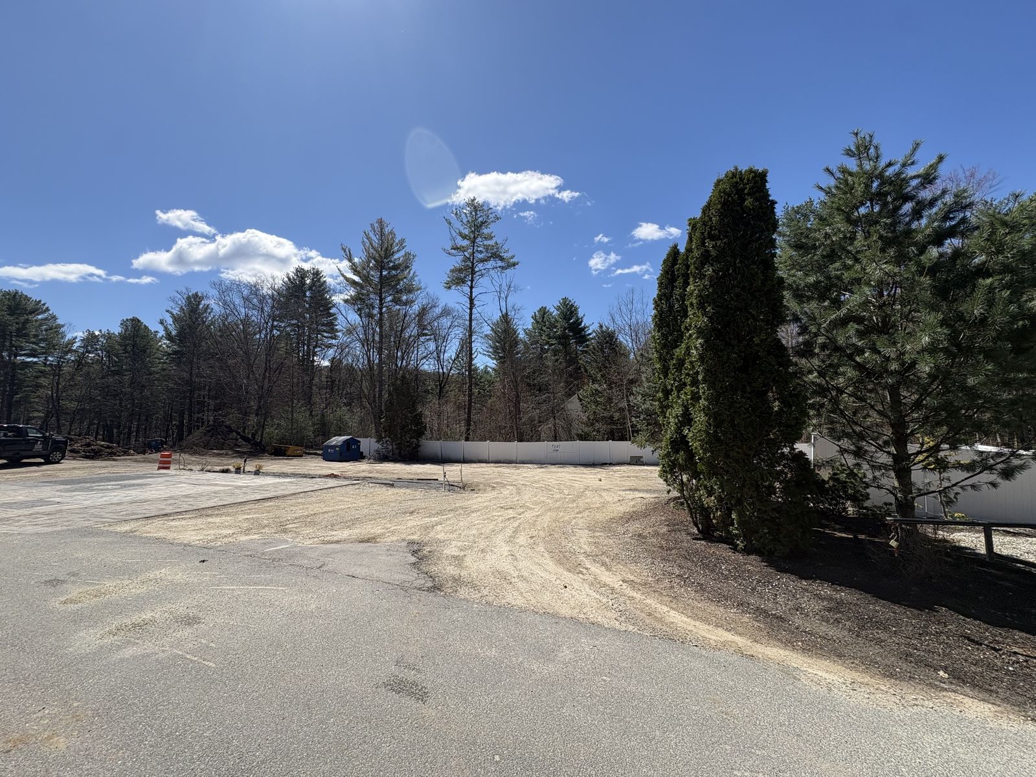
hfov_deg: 102.1
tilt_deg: +4.3
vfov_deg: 85.7
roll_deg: +1.5
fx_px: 419
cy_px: 388
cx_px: 518
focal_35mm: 14
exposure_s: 1/1927
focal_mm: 2.22
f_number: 2.2
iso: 50
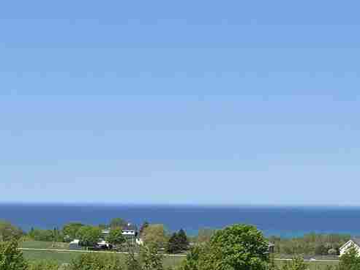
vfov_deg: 11.7
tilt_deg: -2.1
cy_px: 277
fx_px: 1300
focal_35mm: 125
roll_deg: -1.1
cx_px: 222
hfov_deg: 15.8
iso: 64
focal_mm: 6.86
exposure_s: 1/4184
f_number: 1.78
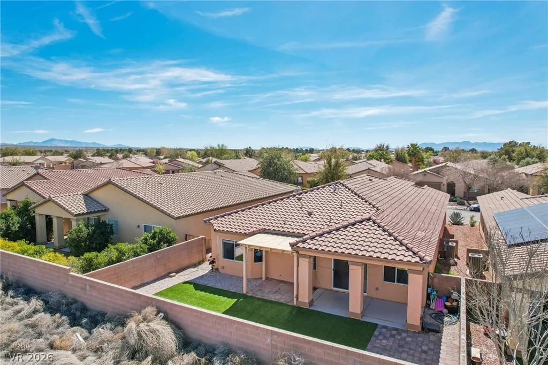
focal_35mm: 22
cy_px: 182
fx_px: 335
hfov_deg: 78.6
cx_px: 274
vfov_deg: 57.2
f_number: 2.8
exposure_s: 1/1600
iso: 130
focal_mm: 8.4
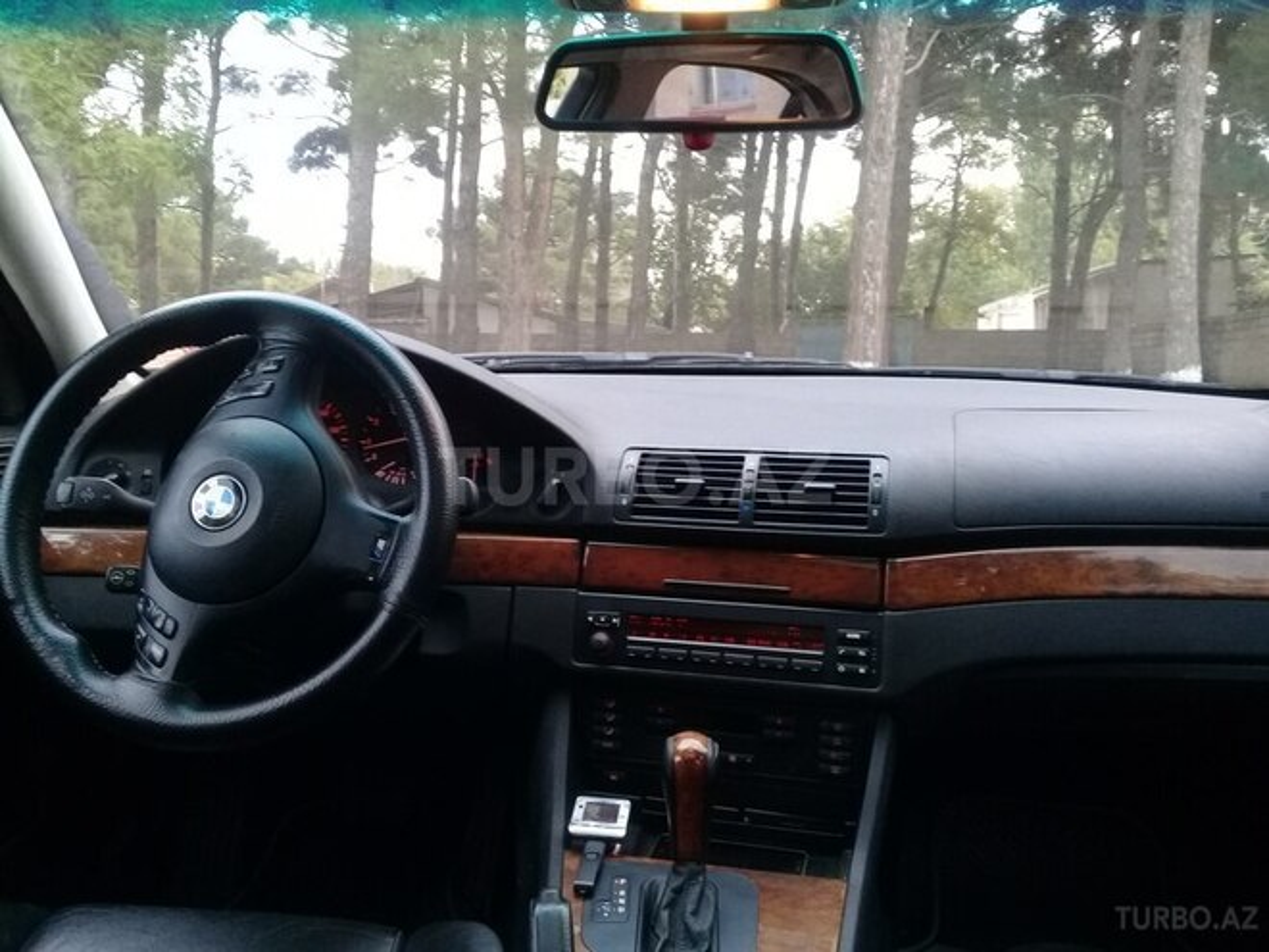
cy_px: 476
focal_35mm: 31
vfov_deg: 45.4
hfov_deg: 58.4
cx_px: 634
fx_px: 1136
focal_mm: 3.3
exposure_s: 1/33
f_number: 2.2
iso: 125
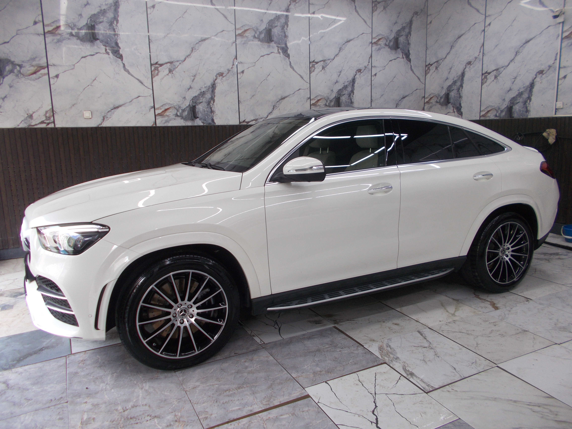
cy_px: 214
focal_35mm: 26
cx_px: 286
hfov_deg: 67.3
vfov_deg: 53.1
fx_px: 430
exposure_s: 1/60
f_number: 3.2
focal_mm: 4.6
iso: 80
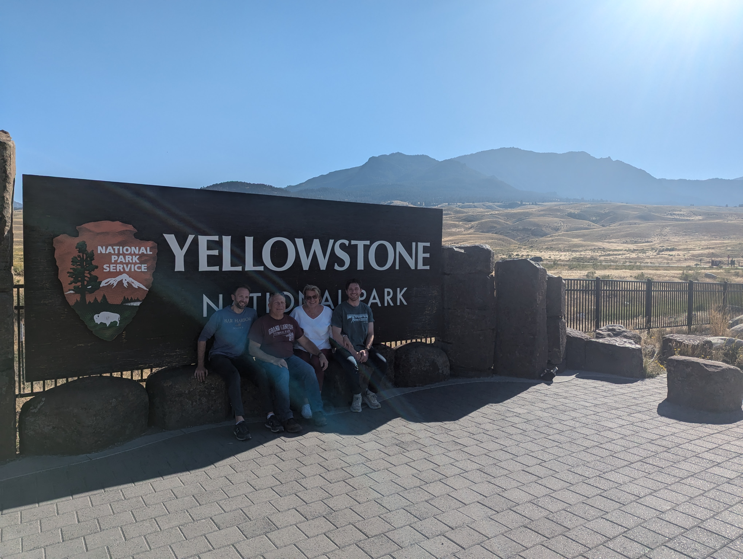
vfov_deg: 56.9
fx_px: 516
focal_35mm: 24
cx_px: 372
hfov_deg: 71.5
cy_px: 280
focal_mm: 6.81
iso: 34
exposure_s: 1/4525
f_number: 1.85
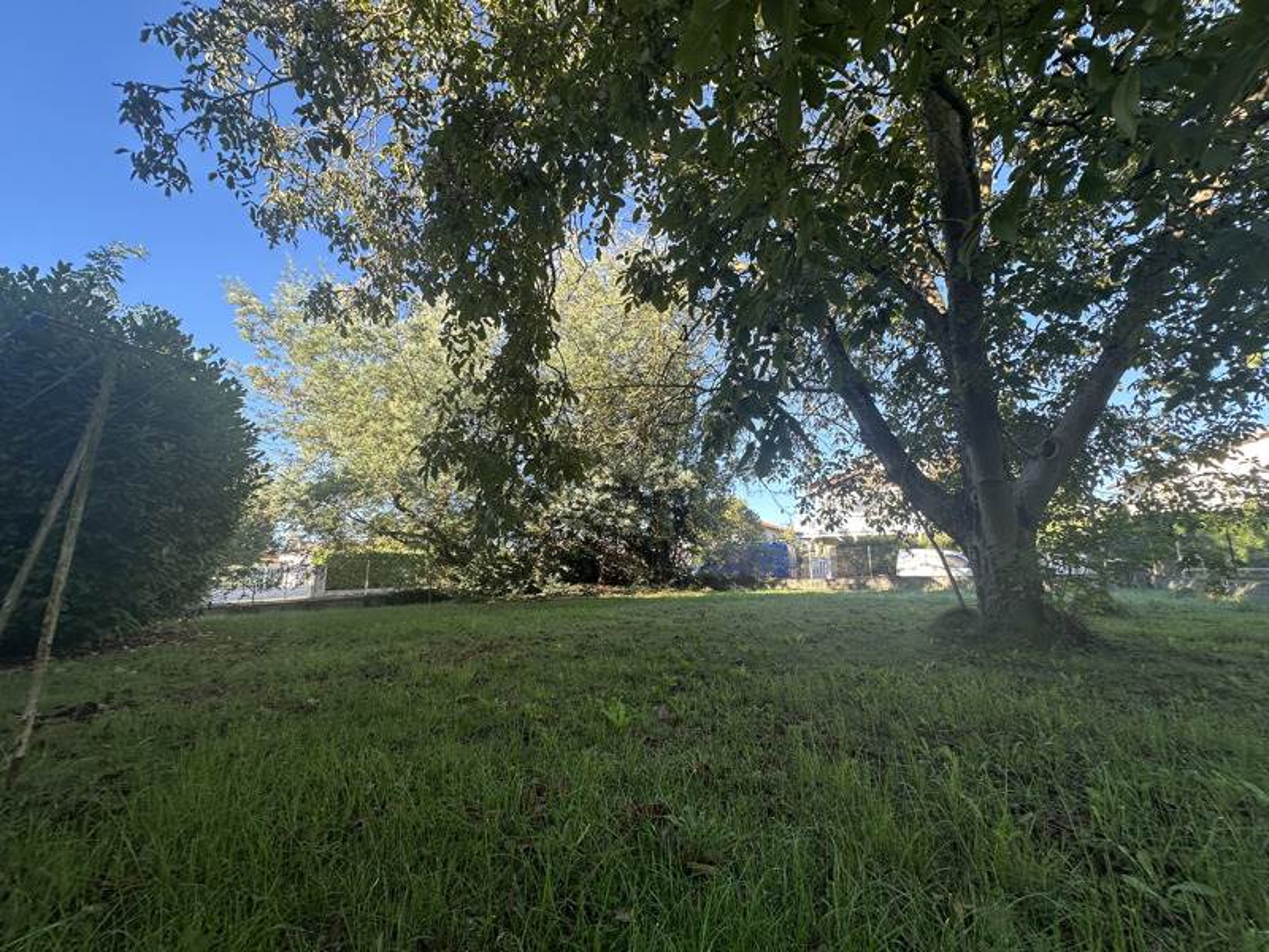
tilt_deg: +11.6
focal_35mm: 14
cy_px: 476
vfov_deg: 85.7
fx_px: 513
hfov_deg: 102.1
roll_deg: +0.3
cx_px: 634
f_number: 2.2
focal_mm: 2.22
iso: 40
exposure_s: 1/197
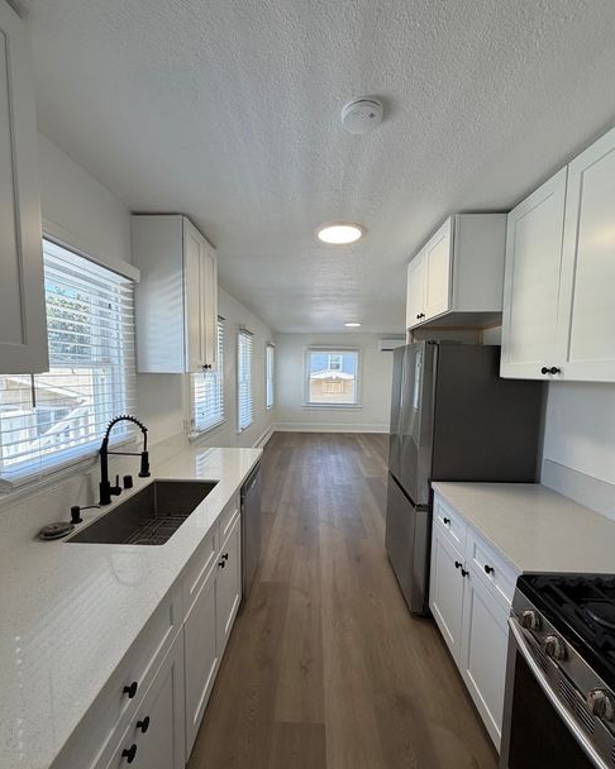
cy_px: 402
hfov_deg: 84.0
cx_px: 304
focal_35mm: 15
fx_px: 341
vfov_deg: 96.8
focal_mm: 2.22
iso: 100
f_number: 2.2
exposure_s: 1/120
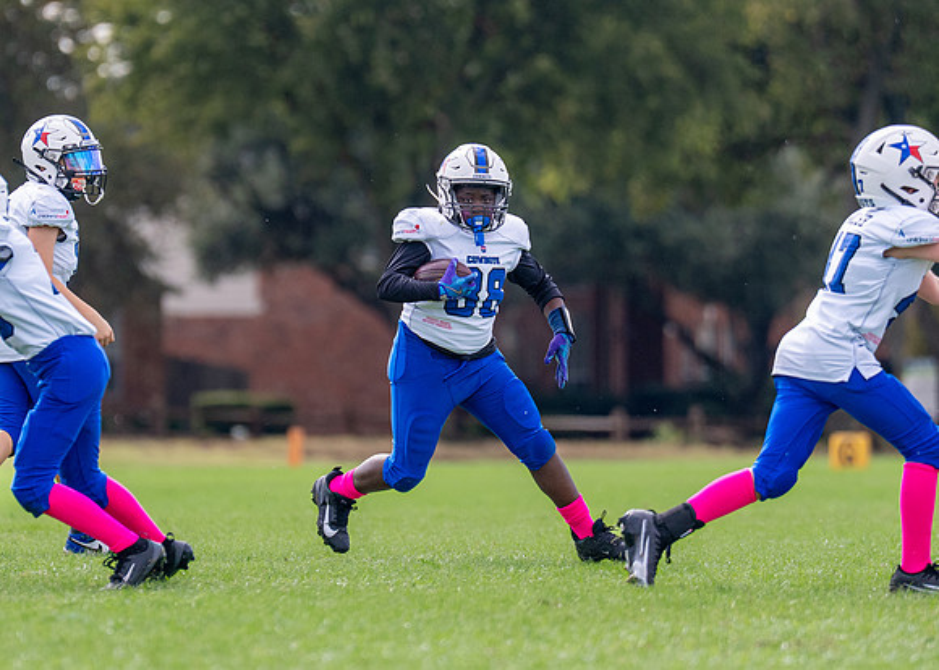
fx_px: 11607
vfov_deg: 3.3
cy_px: 321
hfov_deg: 4.6
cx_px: 350
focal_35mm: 435
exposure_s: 1/3200
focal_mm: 200
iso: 400
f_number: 2.8
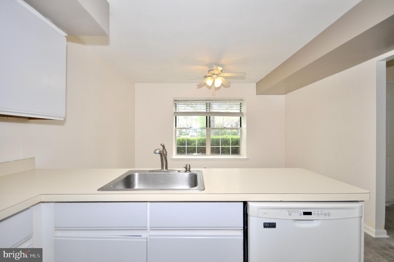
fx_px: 180
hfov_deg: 95.1
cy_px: 131
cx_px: 197
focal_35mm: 16
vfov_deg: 71.9
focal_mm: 11
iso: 100
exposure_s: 1/60
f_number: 4.2
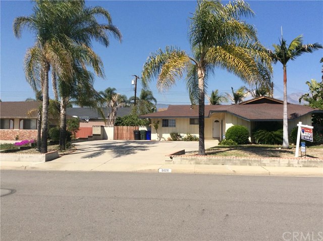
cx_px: 162
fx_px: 298
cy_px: 120
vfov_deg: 44.1
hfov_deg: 56.9
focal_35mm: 32
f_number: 2.4
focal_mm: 3.3
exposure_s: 1/1733
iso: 32
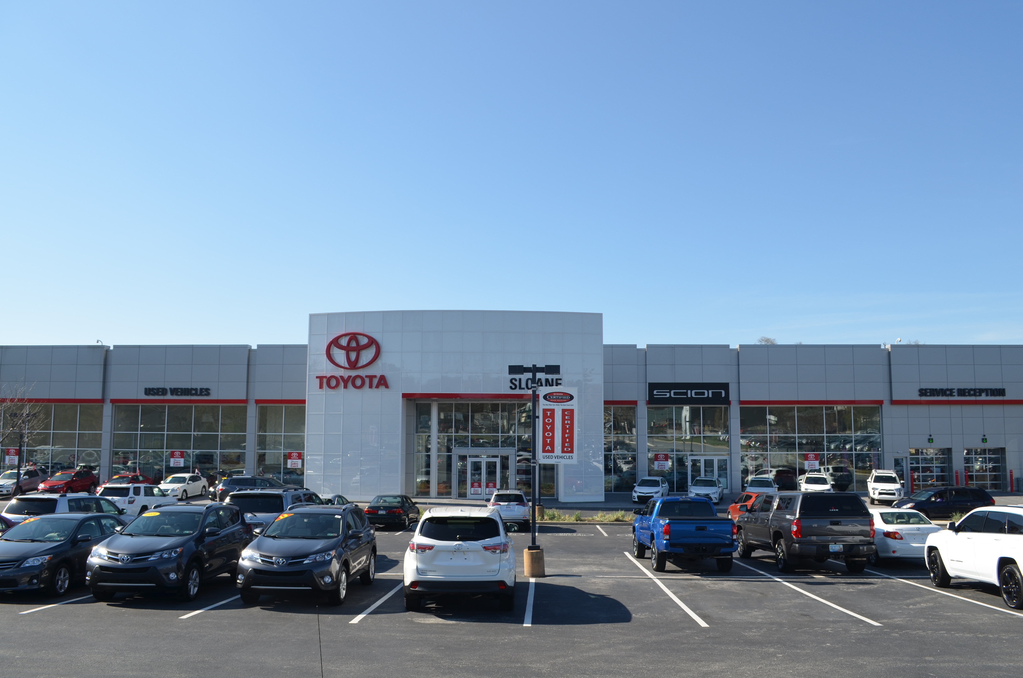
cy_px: 339
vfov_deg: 47.7
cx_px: 512
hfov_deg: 67.5
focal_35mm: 27
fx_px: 766
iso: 100
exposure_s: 1/200
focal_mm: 18
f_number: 8
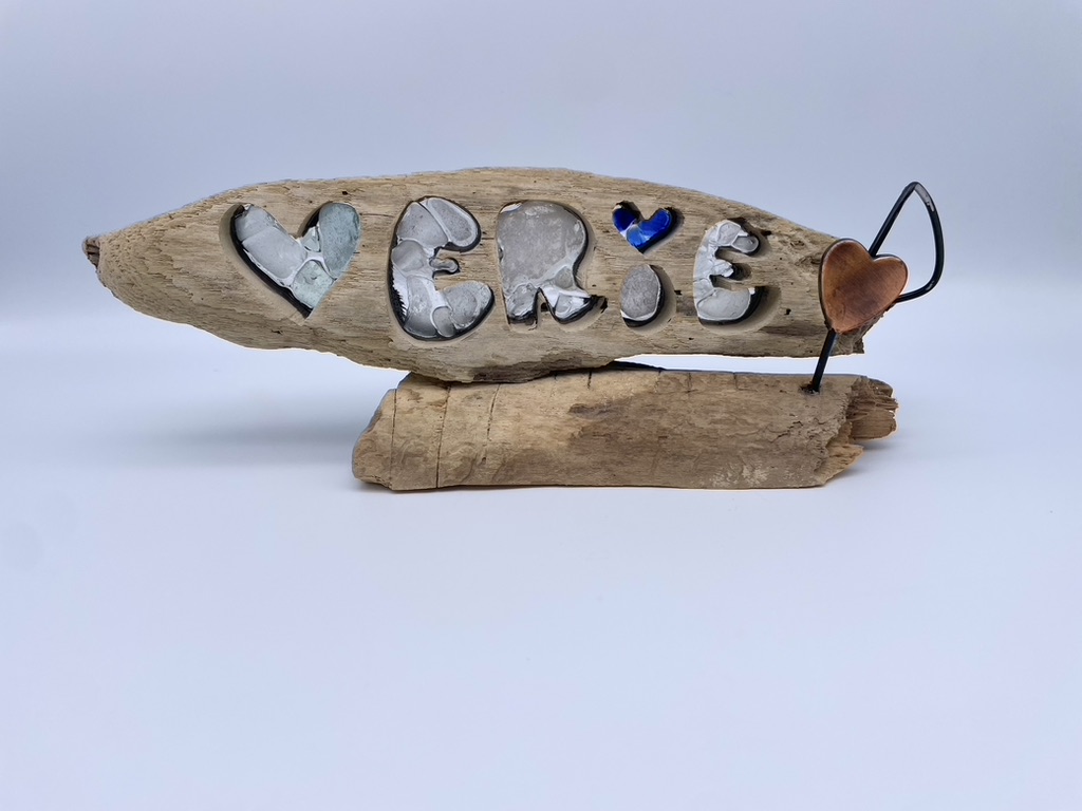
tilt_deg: -19.1
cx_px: 541
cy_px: 406
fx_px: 813
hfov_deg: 67.3
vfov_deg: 53.1
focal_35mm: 26
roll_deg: +1.7
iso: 32
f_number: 1.6
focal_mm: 4.2
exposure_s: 1/1247
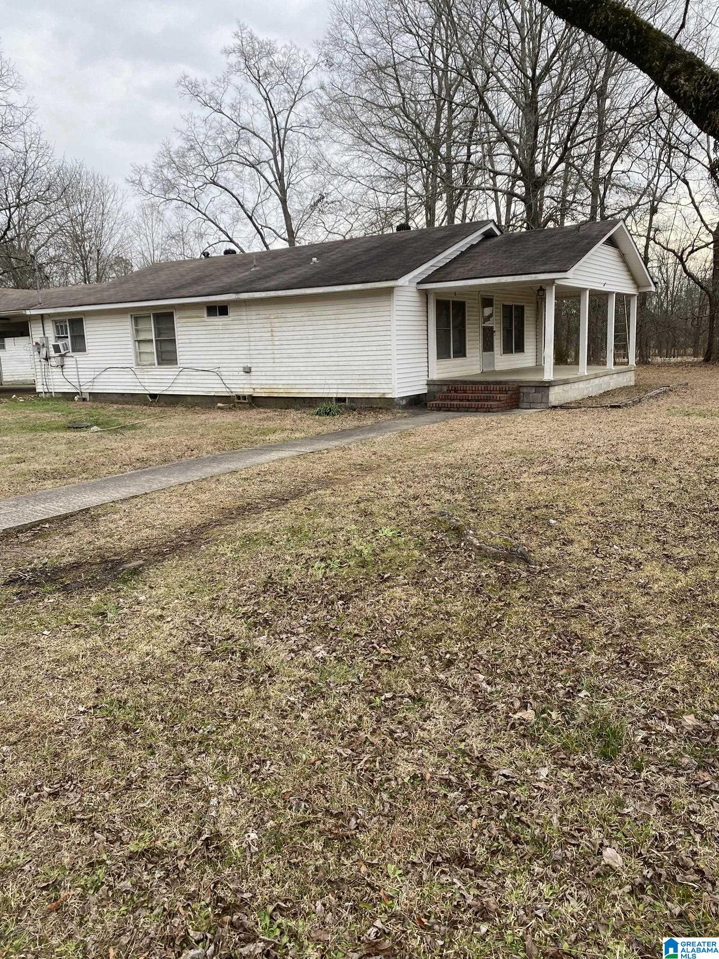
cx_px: 360
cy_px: 480
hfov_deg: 53.1
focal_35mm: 26
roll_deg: +1.5
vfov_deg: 67.3
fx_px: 720
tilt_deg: -9.4
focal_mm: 4.25
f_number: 1.8
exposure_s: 1/644
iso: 32
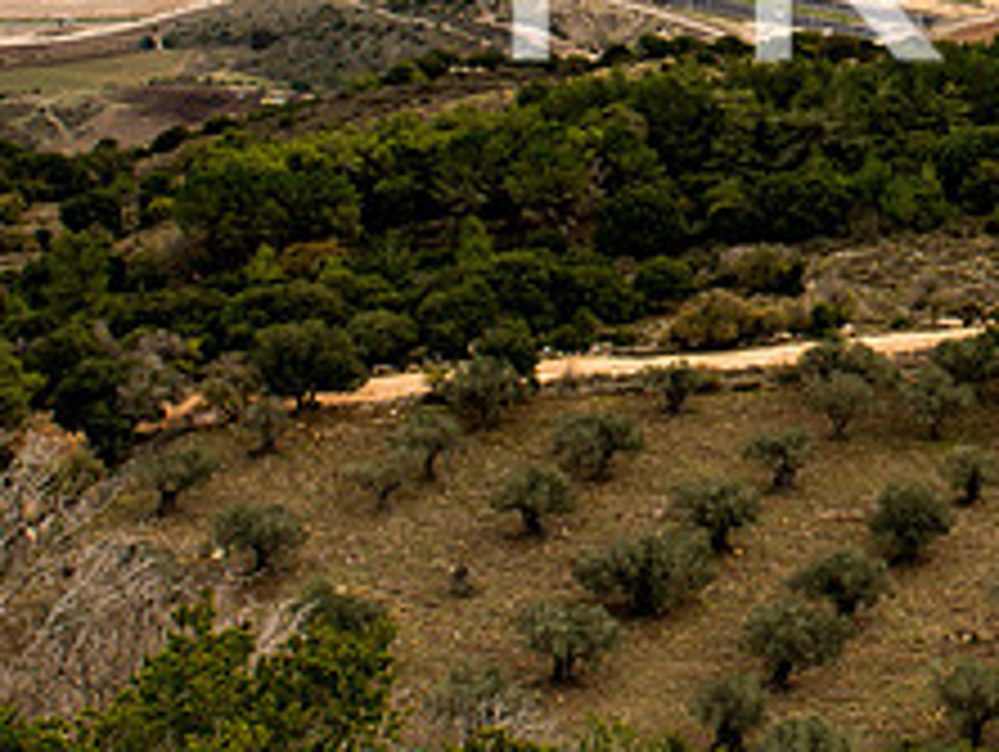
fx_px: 2600
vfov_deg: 16.0
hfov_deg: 20.5
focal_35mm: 90
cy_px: -65
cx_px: 1156
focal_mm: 24
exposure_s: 1/500
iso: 100
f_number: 3.5
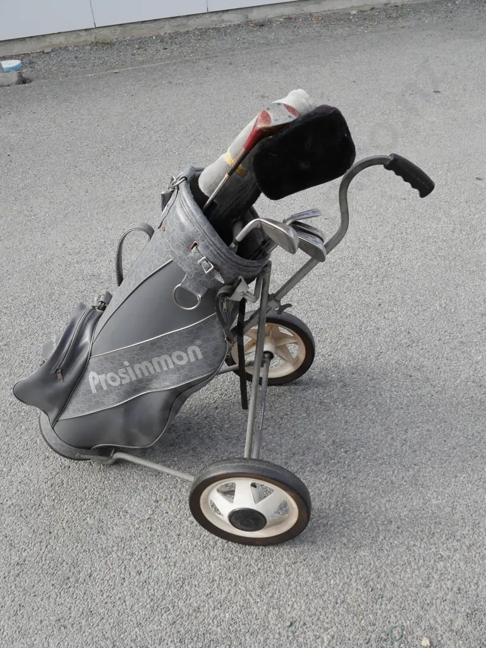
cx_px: 243
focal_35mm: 30
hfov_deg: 46.8
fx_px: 561
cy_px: 324
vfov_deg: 59.9
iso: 200
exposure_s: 1/250
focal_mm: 15
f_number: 6.3
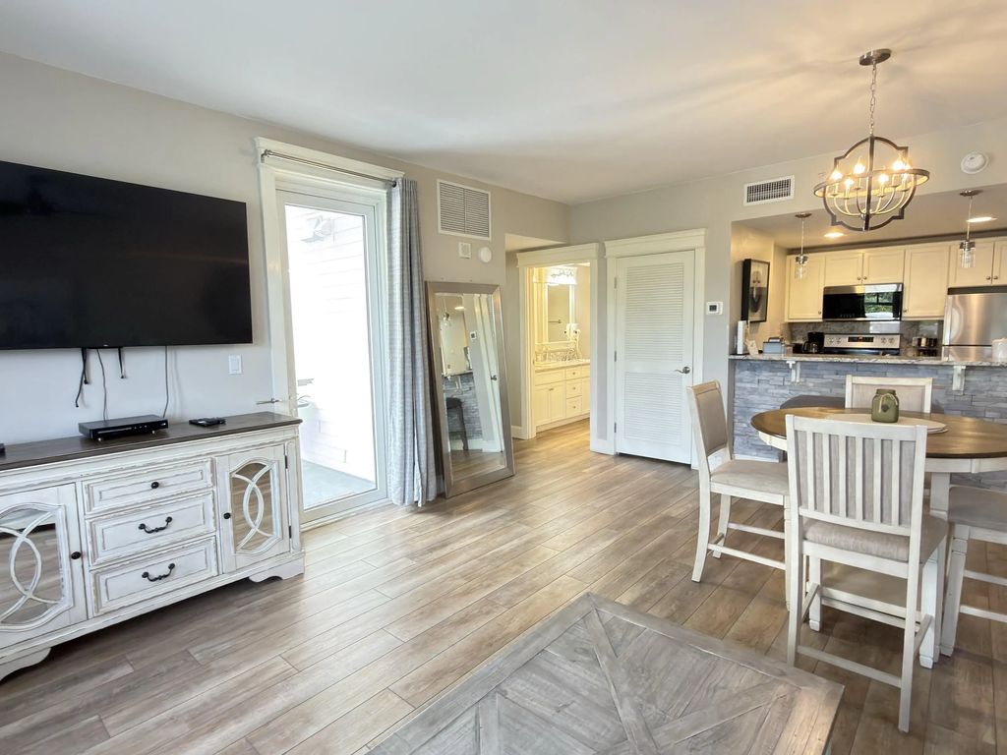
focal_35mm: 18
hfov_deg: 87.8
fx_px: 524
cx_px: 504
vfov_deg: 71.6
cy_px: 378
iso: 200
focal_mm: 2.22
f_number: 2.2
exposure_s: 1/30
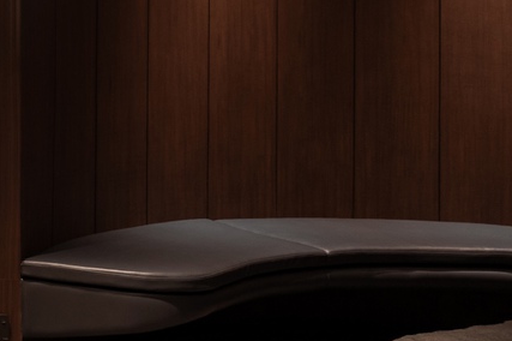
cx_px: -417
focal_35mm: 77
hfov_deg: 19.4
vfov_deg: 17.4
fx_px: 1099
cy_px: 49
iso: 100
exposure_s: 4
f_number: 4.5
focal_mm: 16.5
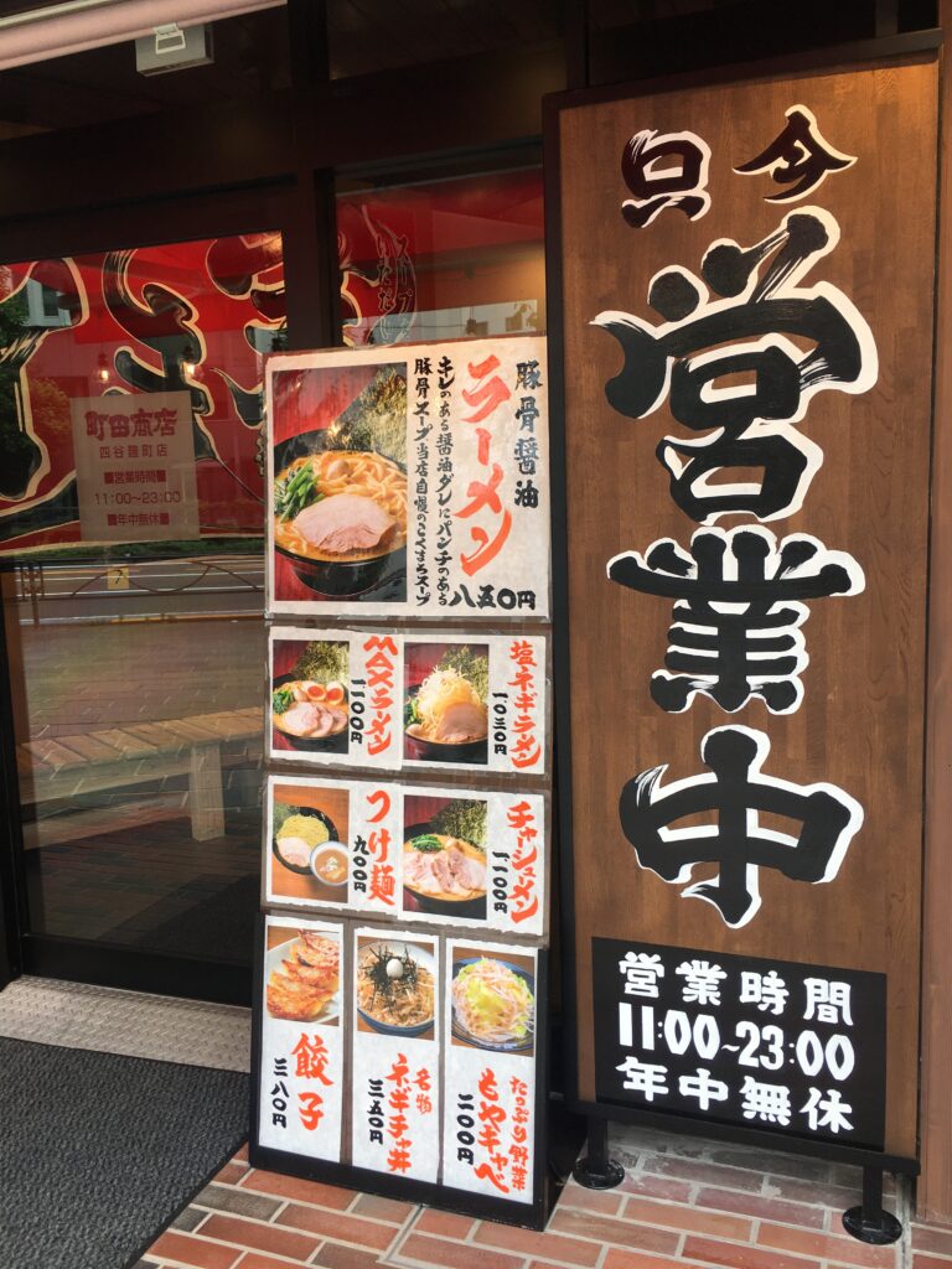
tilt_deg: -7.7
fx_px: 1063
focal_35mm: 29
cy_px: 634
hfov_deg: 48.2
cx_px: 476
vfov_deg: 61.7
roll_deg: +1.0
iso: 25
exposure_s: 1/232
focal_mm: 4.15
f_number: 2.2
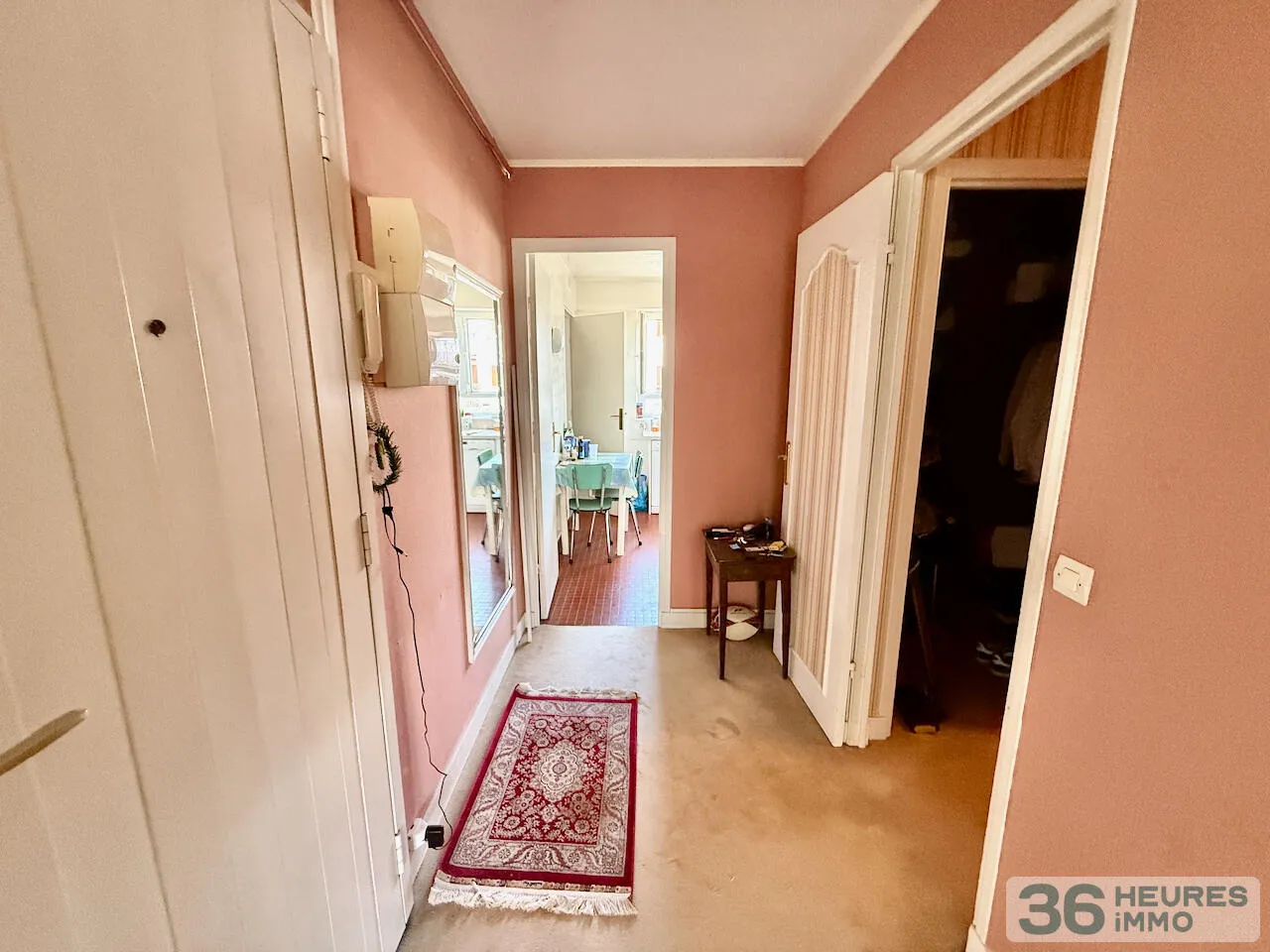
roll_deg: +0.0
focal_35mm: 14
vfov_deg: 85.7
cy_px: 476
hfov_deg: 102.1
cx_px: 635
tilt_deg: -9.9
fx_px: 514
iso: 500
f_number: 2.2
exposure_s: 1/100
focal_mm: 2.22
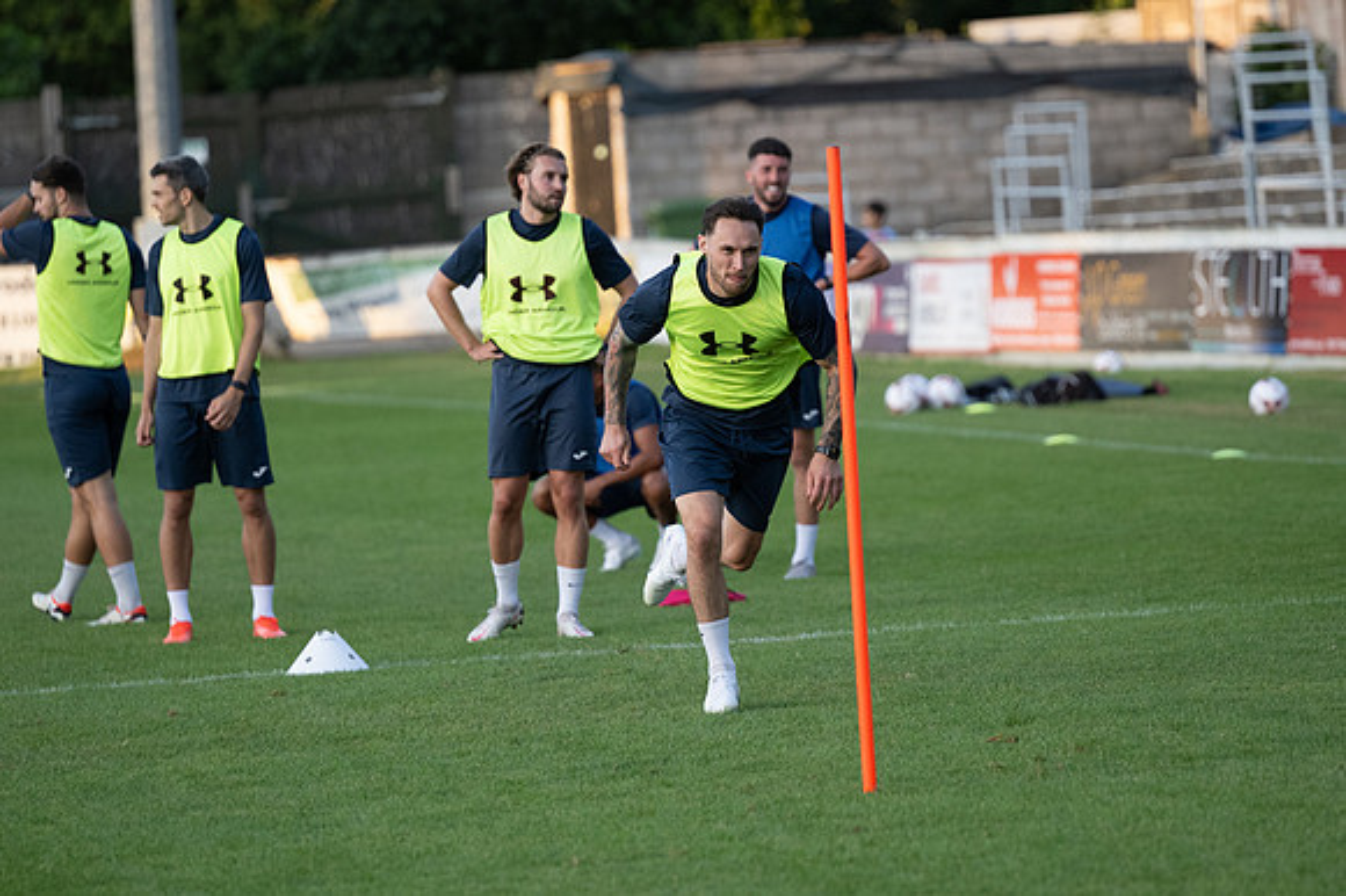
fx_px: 8968
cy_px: 448
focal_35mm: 240
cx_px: 673
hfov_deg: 8.6
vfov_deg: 5.7
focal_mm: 160
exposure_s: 1/1600
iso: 1000
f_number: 2.8
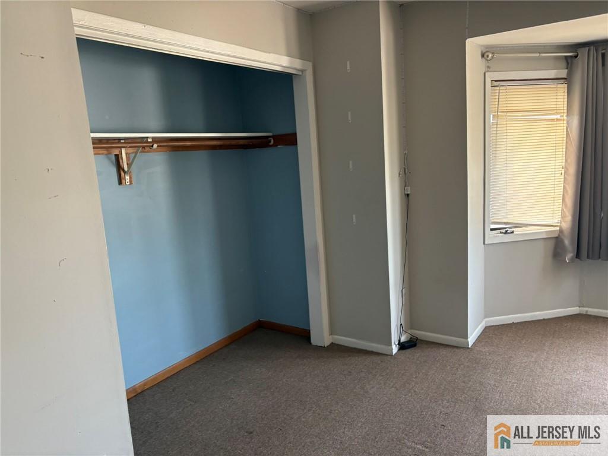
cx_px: 304
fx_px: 457
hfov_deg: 67.3
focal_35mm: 26
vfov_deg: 53.1
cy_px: 228
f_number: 1.6
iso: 125
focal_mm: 5.96
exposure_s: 1/76
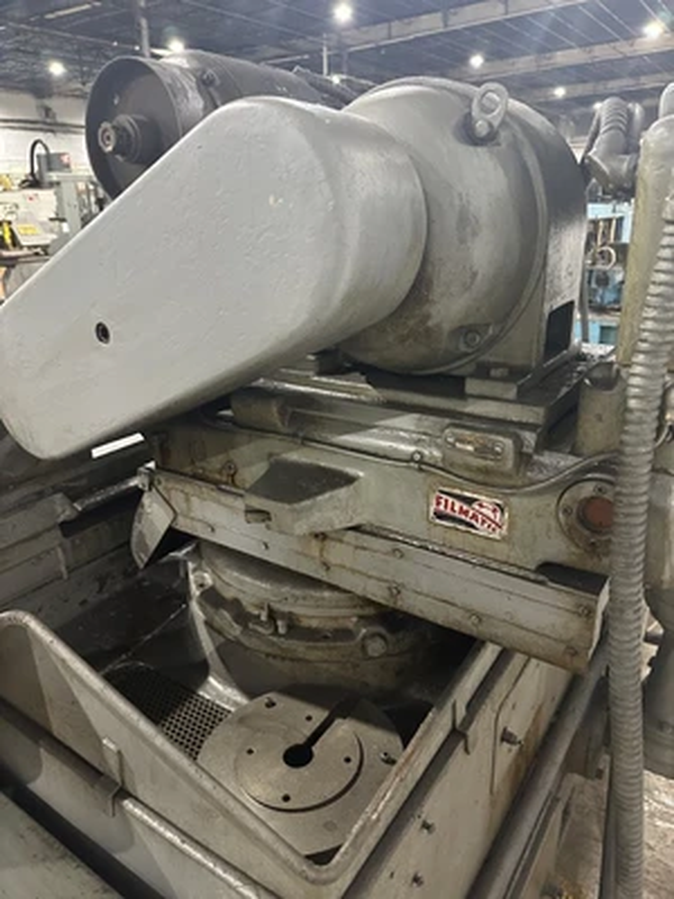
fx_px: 623
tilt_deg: -20.5
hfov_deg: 56.8
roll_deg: +1.5
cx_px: 337
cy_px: 450
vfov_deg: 71.6
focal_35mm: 24
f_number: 1.78
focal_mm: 6.86
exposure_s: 1/40
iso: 800
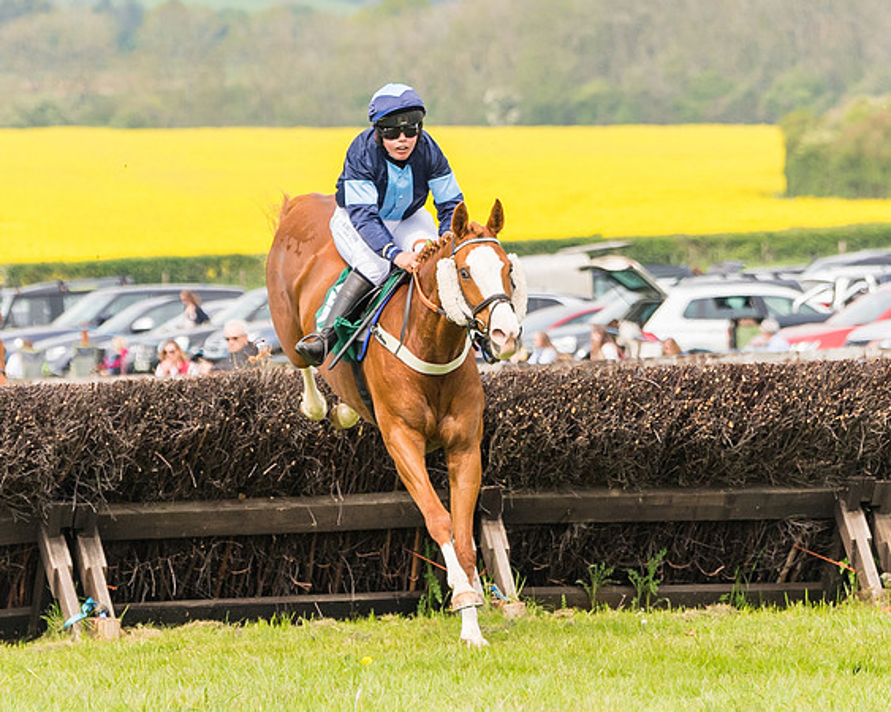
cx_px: 419
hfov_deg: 4.9
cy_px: 294
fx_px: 10382
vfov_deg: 3.9
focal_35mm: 394
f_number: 4
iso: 400
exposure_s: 1/2000
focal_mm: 135
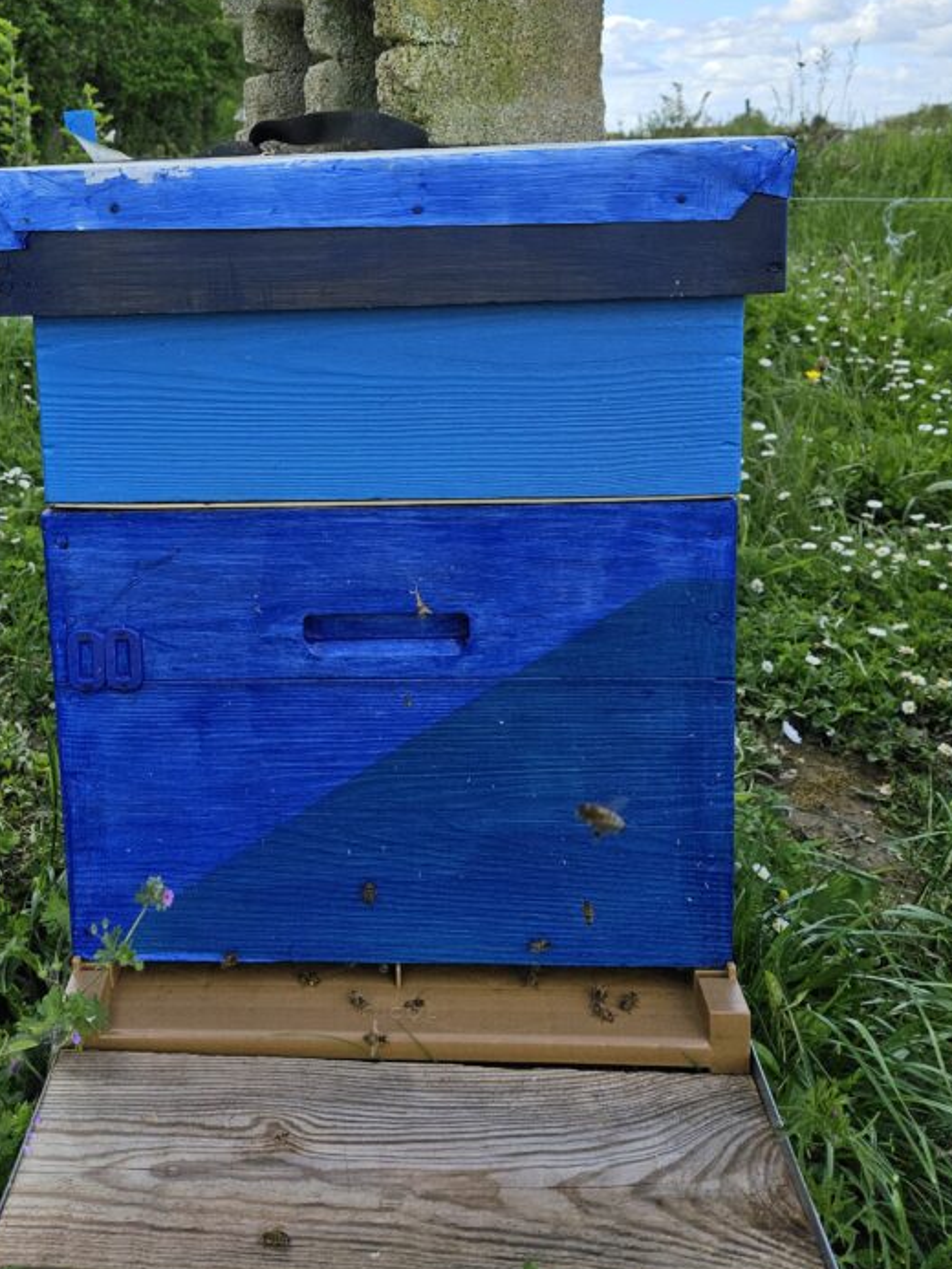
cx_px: 333
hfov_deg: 41.4
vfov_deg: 52.5
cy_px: 385
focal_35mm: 34
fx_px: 1246
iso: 64
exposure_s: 1/2000
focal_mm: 5.4
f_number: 1.8
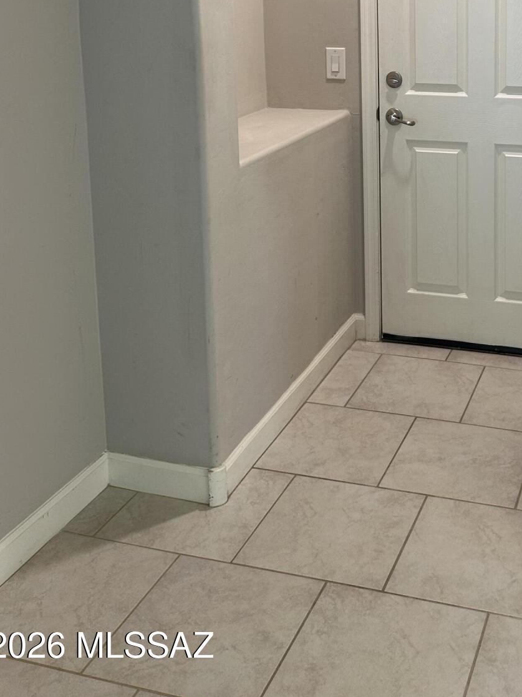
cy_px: 78
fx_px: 865
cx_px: 427
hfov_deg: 32.6
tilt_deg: -5.8
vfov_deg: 40.7
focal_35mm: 43
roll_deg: -0.4
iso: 125
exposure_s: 1/60
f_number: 1.78
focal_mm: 6.86
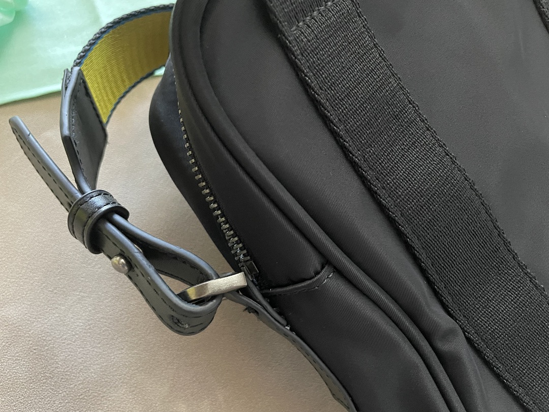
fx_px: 412
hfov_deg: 67.3
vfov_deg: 53.1
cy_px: 206
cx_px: 274
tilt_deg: -66.3
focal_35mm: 26
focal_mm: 4.2
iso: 800
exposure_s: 1/25
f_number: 1.6
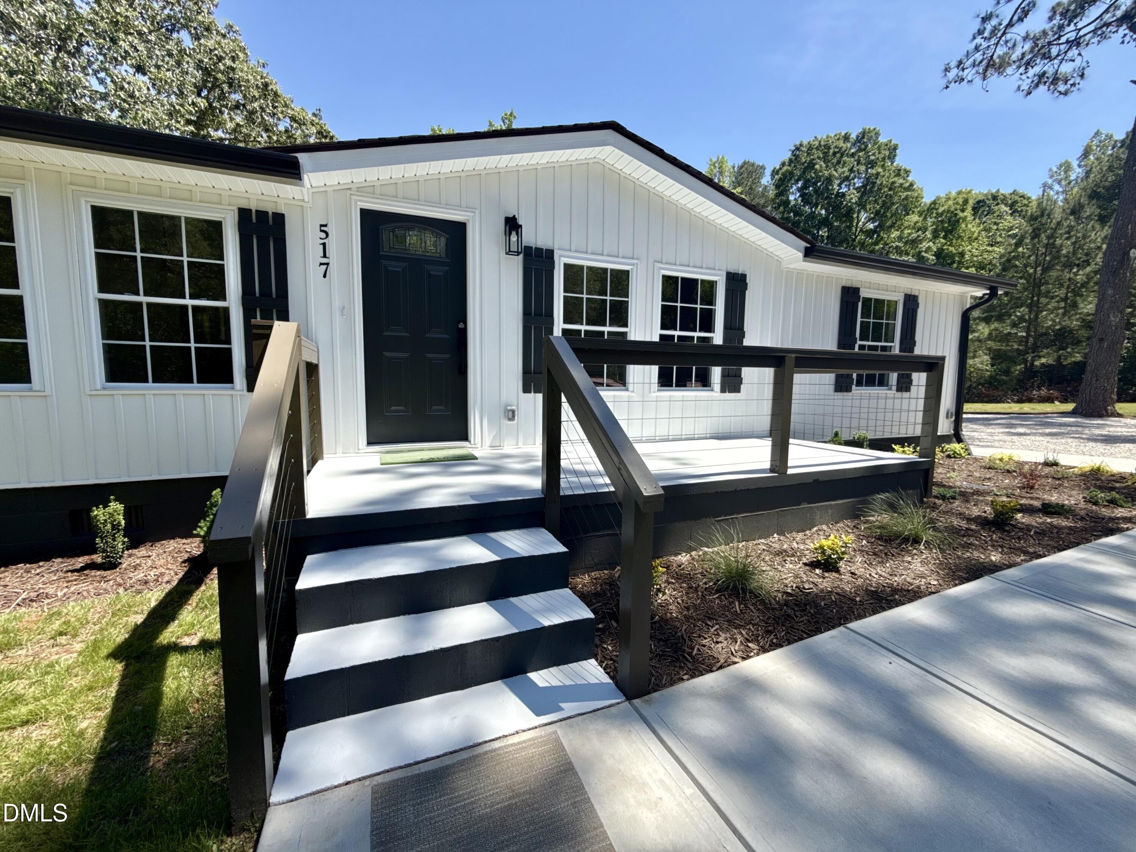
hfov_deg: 102.1
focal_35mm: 14
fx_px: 459
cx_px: 568
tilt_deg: -5.4
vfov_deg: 85.7
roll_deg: -0.9
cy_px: 426
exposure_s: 1/1312
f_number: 2.2
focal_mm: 2.22
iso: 50
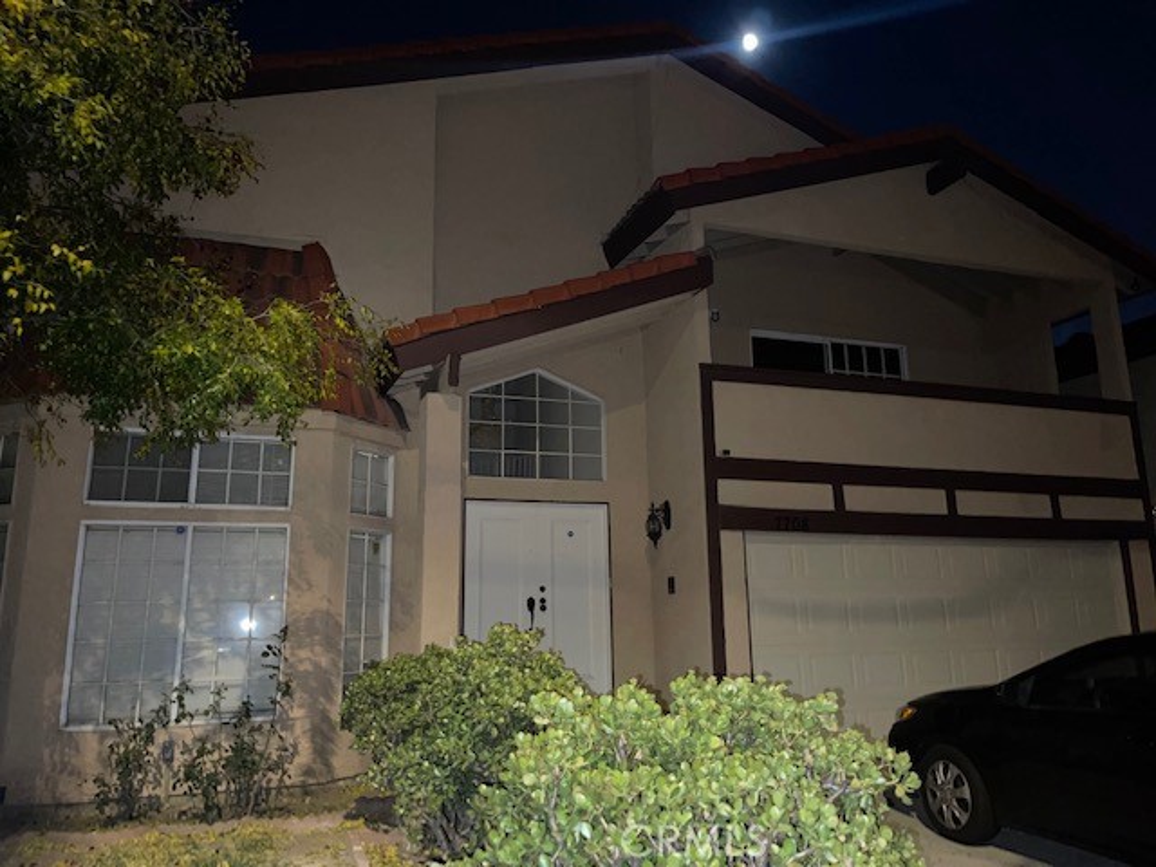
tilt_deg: +11.4
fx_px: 868
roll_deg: +1.2
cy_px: 434
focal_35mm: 26
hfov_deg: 67.3
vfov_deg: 53.1
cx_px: 578
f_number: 1.6
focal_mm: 5.1
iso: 800
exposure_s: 1/4
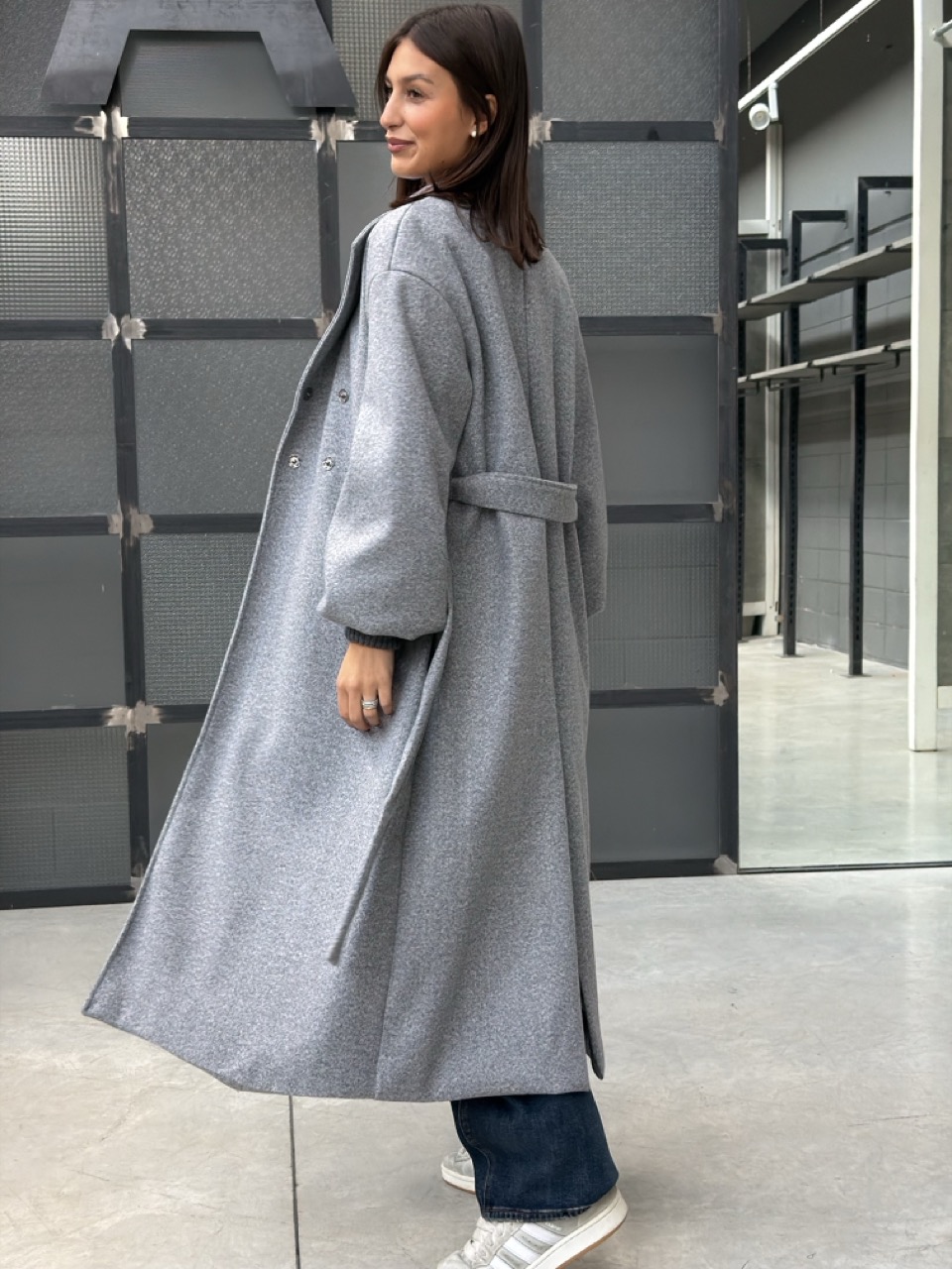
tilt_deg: -4.3
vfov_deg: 39.7
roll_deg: +0.4
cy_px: 634
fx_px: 1760
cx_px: 476
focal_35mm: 48
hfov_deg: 30.3
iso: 250
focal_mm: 6.76
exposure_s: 1/121
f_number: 1.78
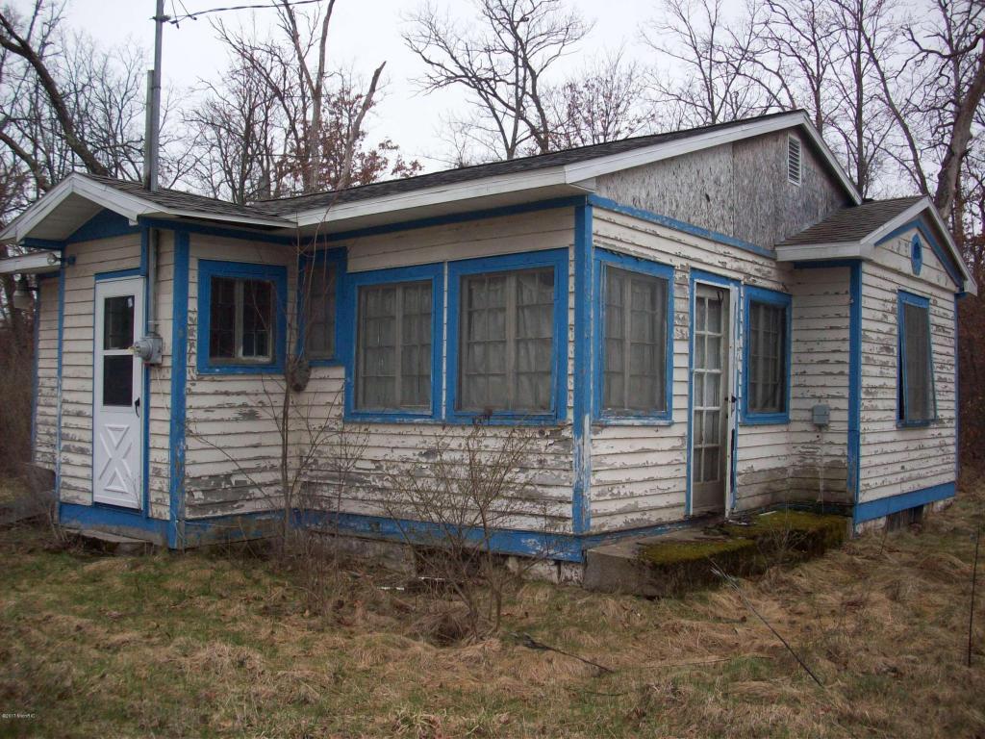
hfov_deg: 50.1
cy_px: 370
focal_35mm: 37
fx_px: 1053
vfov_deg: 38.7
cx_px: 492
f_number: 2.8
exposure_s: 1/459
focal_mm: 6.2
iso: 80
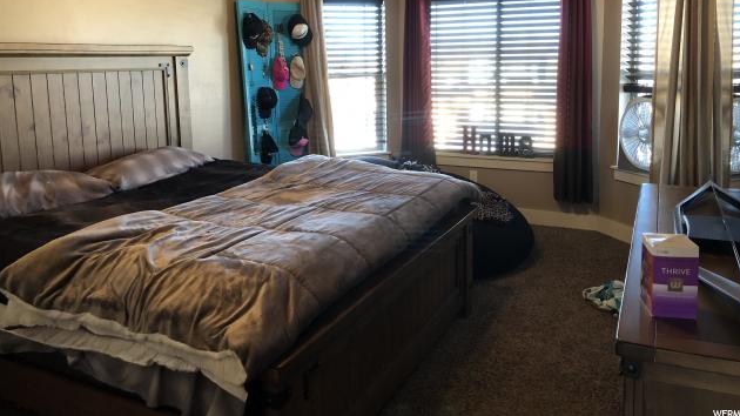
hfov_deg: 62.6
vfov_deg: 37.3
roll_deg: +1.2
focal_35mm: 31
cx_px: 375
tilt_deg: -6.5
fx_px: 608
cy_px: 136
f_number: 1.8
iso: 64
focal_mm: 4
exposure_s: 1/15
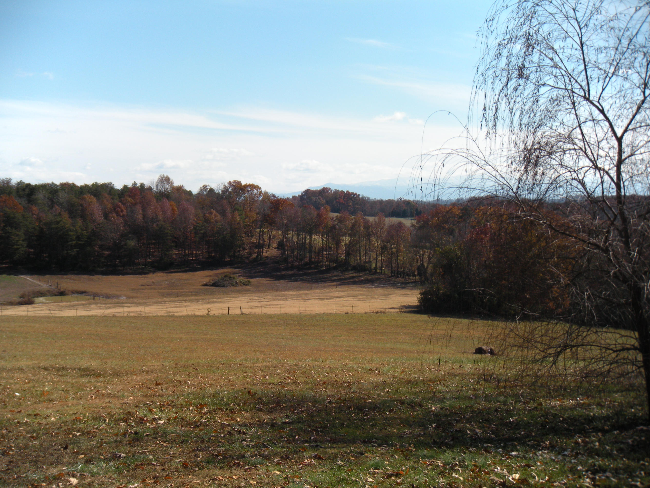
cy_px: 244
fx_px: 1145
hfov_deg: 31.7
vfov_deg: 24.0
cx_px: 325
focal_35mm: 61
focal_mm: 10.2
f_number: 4.3
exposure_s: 1/620
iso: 64
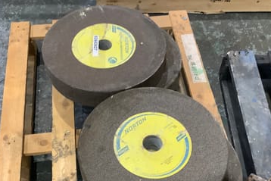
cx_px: 126
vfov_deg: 29.4
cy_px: 135
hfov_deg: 43.6
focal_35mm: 45
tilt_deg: -56.5
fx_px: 339
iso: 320
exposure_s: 1/50
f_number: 2.4
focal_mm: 3.3
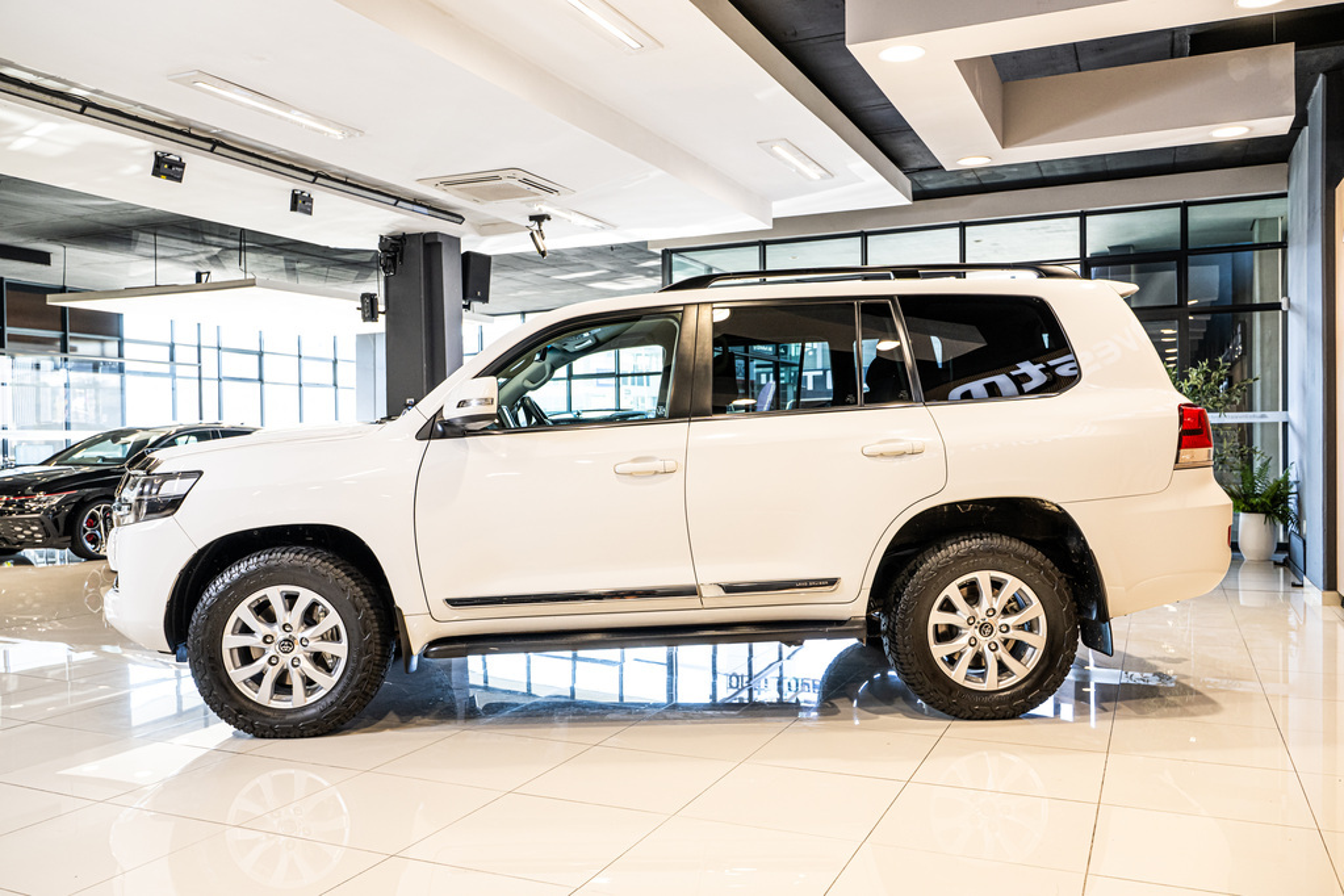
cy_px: 448
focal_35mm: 28
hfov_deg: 65.5
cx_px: 672
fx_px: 1045
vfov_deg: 46.4
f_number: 4
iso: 800
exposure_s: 1/125
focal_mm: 28
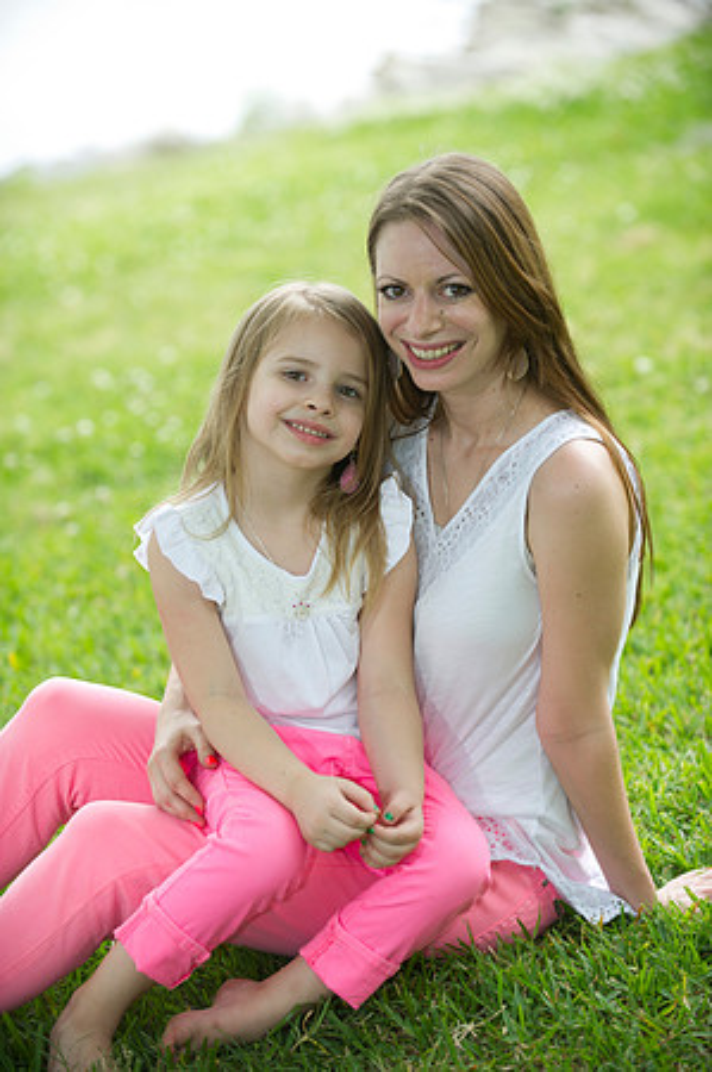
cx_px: 356
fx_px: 3271
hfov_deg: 12.4
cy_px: 536
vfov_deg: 18.6
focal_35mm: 110
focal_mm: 110
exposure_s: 1/200
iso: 200
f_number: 2.8
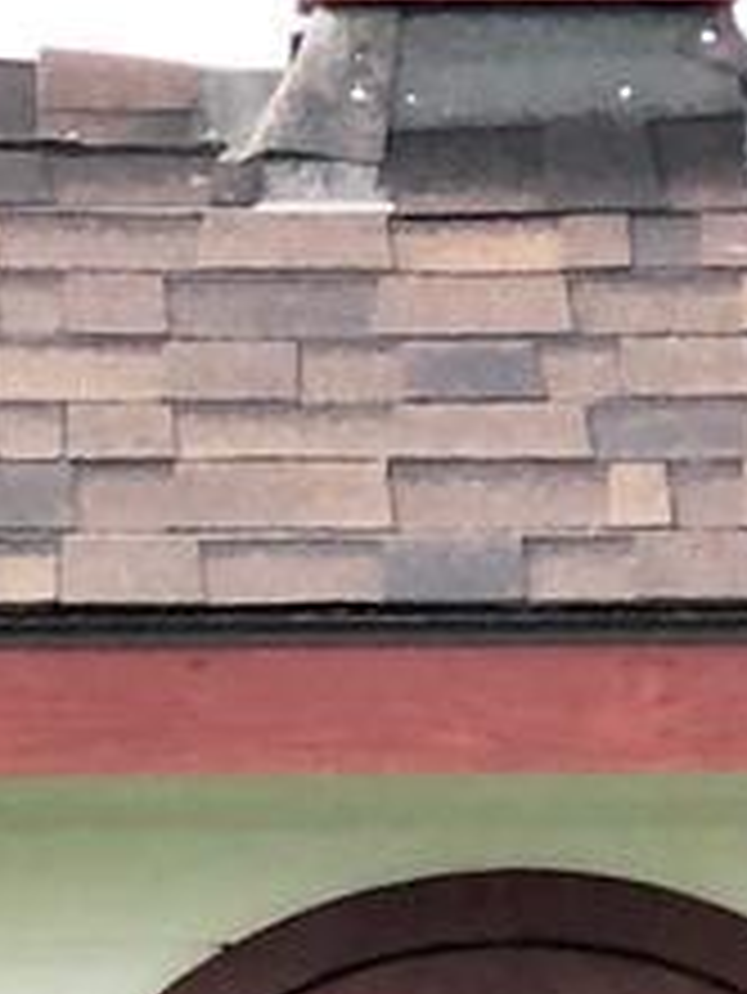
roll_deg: -0.4
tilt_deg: -9.1
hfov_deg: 3.8
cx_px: 486
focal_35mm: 396
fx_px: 11383
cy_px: 2357
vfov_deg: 4.9
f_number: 2.8
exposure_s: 1/120
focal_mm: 6.6
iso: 64
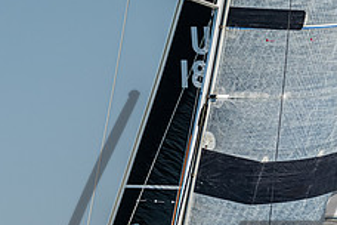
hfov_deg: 3.5
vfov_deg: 2.3
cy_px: 374
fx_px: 5523
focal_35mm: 590
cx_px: 154
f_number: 5.6
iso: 320
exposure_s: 1/640
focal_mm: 165
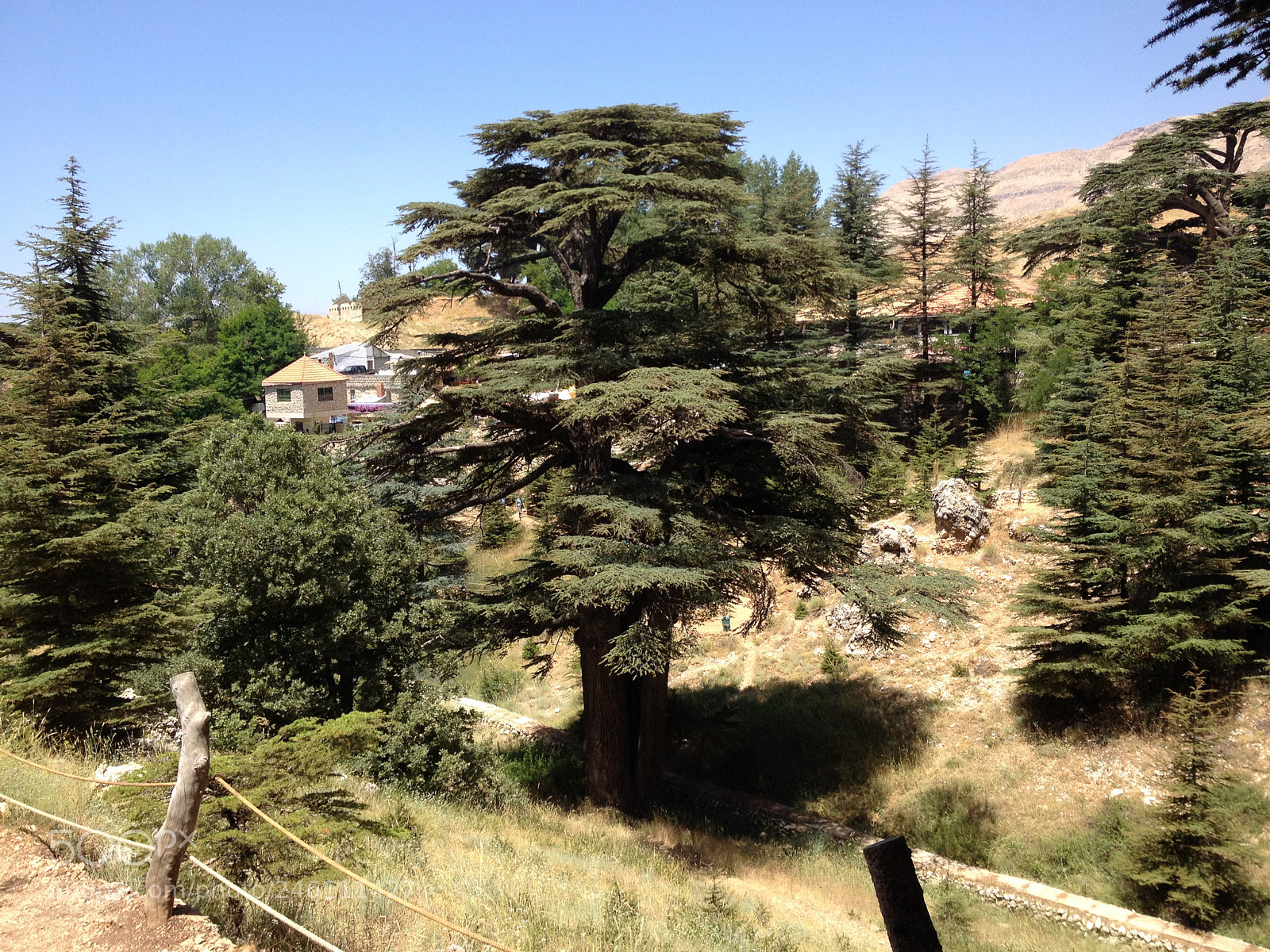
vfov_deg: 40.7
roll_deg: +1.1
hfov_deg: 52.6
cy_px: 476
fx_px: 1284
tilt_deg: -10.4
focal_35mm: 35
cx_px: 635
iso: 50
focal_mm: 4.28
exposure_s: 1/890
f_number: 2.4
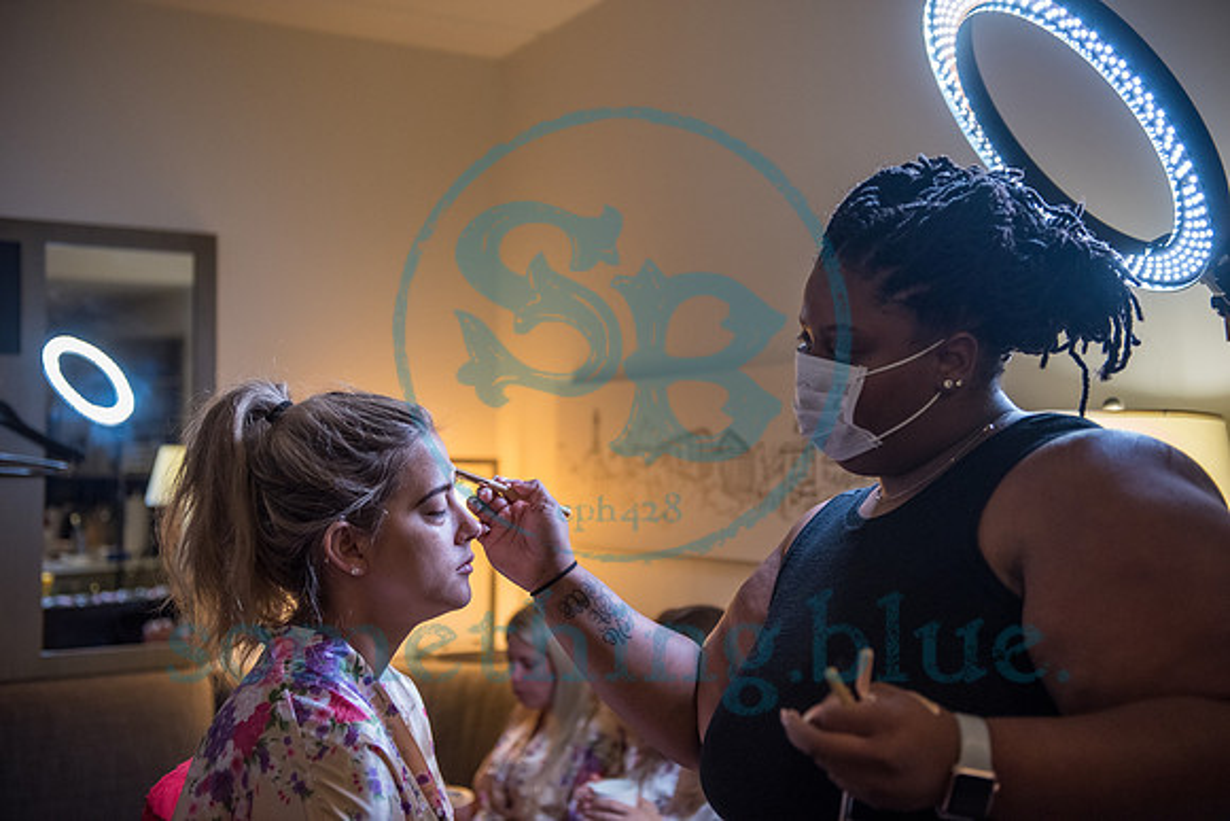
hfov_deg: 43.6
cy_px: 410
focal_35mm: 45
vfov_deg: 29.9
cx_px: 615
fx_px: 1538
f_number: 2.8
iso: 1600
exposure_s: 1/640
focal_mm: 45
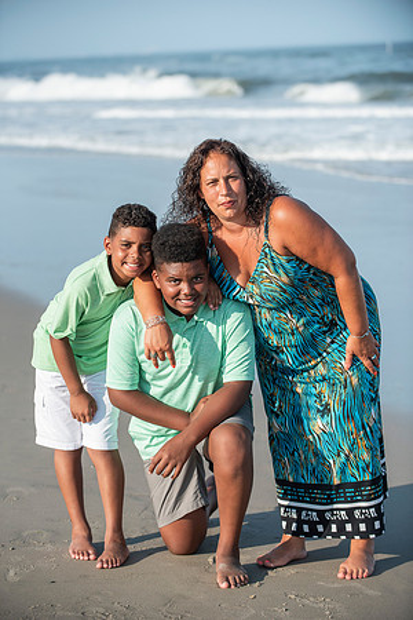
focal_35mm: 105
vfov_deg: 19.5
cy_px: 310
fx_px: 1807
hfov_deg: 13.0
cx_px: 206
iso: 250
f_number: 4
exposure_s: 1/2500
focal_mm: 105
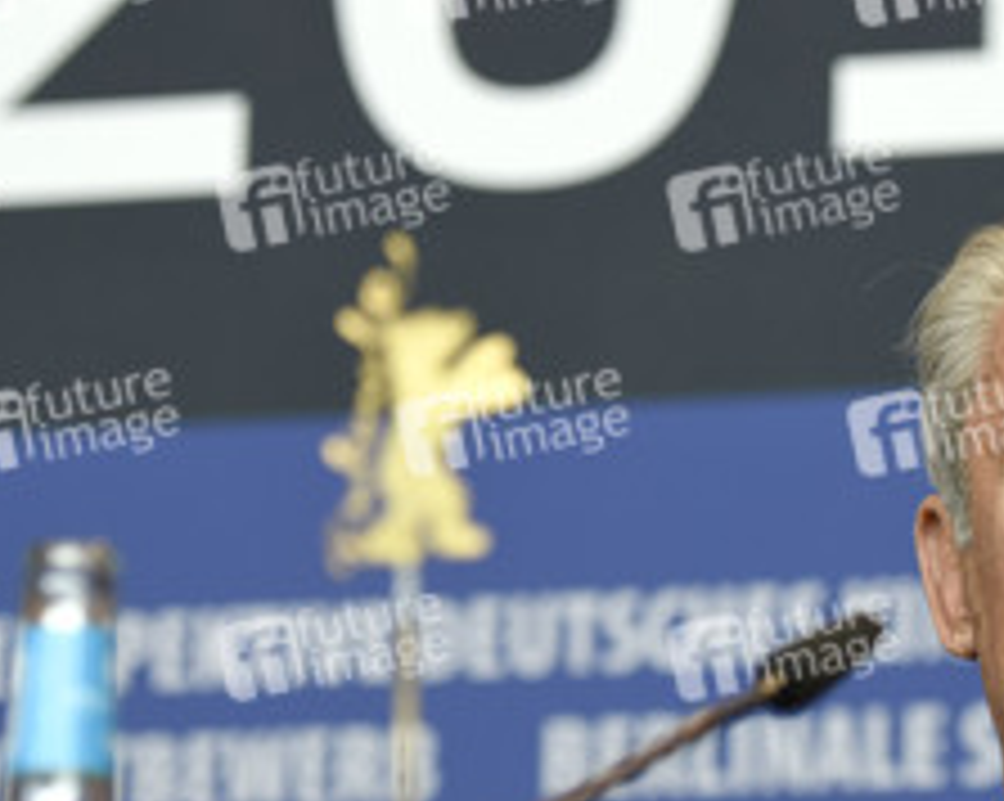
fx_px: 8283
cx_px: 844
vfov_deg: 5.5
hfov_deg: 6.9
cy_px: 310
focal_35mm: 279
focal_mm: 98
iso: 640
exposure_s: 1/250
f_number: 3.5
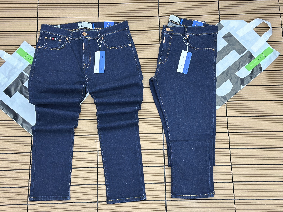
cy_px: 106
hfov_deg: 39.7
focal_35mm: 48
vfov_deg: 30.3
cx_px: 142
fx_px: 392
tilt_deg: -74.8
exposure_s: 1/40
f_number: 1.78
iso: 250
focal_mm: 6.86
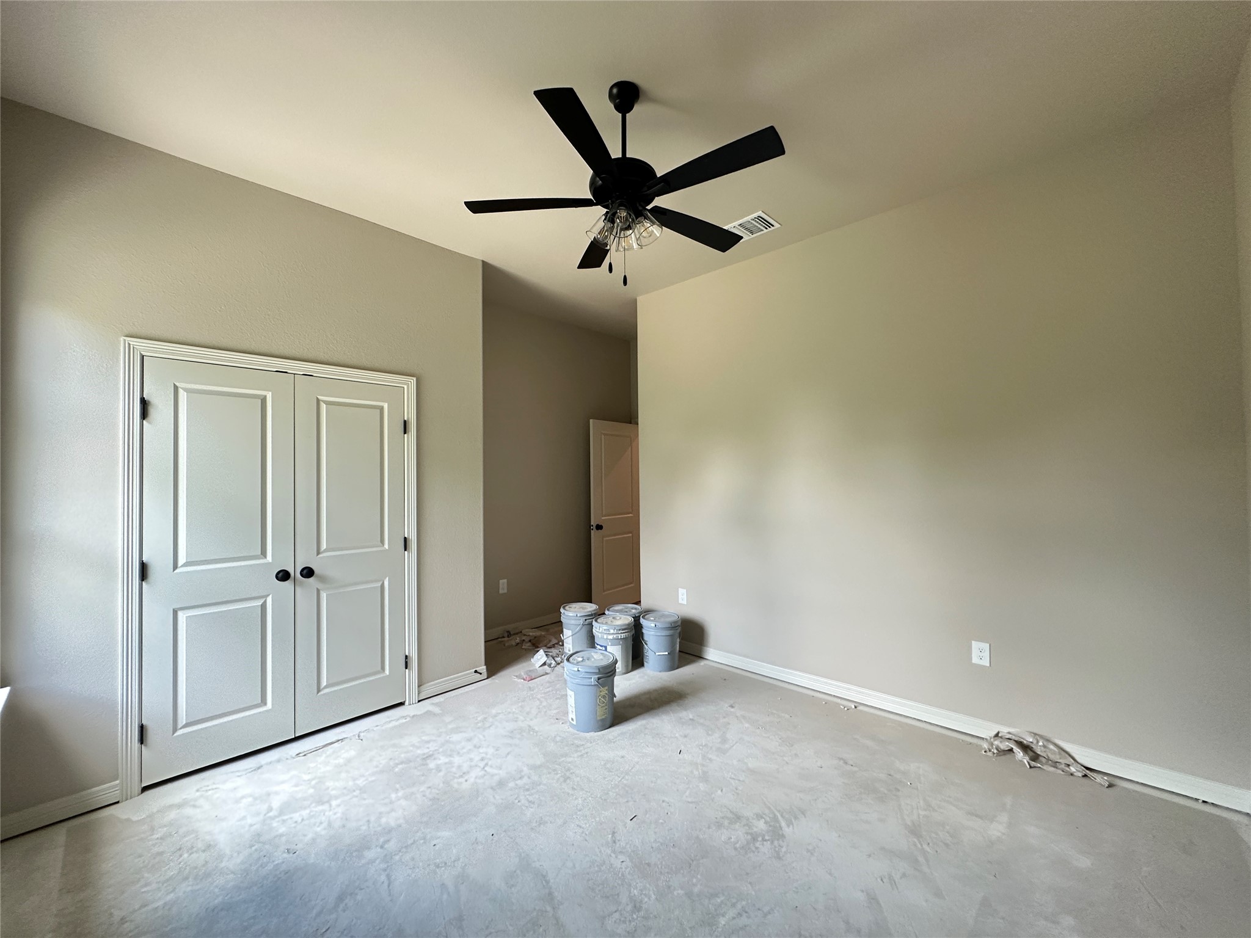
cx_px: 626
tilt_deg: +1.6
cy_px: 469
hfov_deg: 102.1
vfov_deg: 85.7
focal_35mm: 14
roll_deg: +0.4
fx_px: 506
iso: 160
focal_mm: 2.22
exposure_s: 1/60
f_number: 2.2
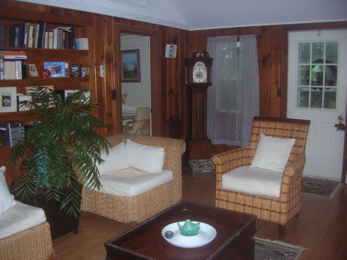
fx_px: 351
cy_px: 130
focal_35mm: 35
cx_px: 174
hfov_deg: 52.7
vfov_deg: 40.6
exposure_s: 1/60.1
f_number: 2.8
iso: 186
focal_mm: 5.8
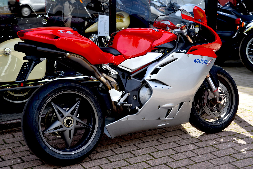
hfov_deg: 28.8
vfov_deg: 19.5
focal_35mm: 70
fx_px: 492
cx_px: 126
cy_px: 84
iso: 100
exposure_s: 1/100
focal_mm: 70
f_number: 5
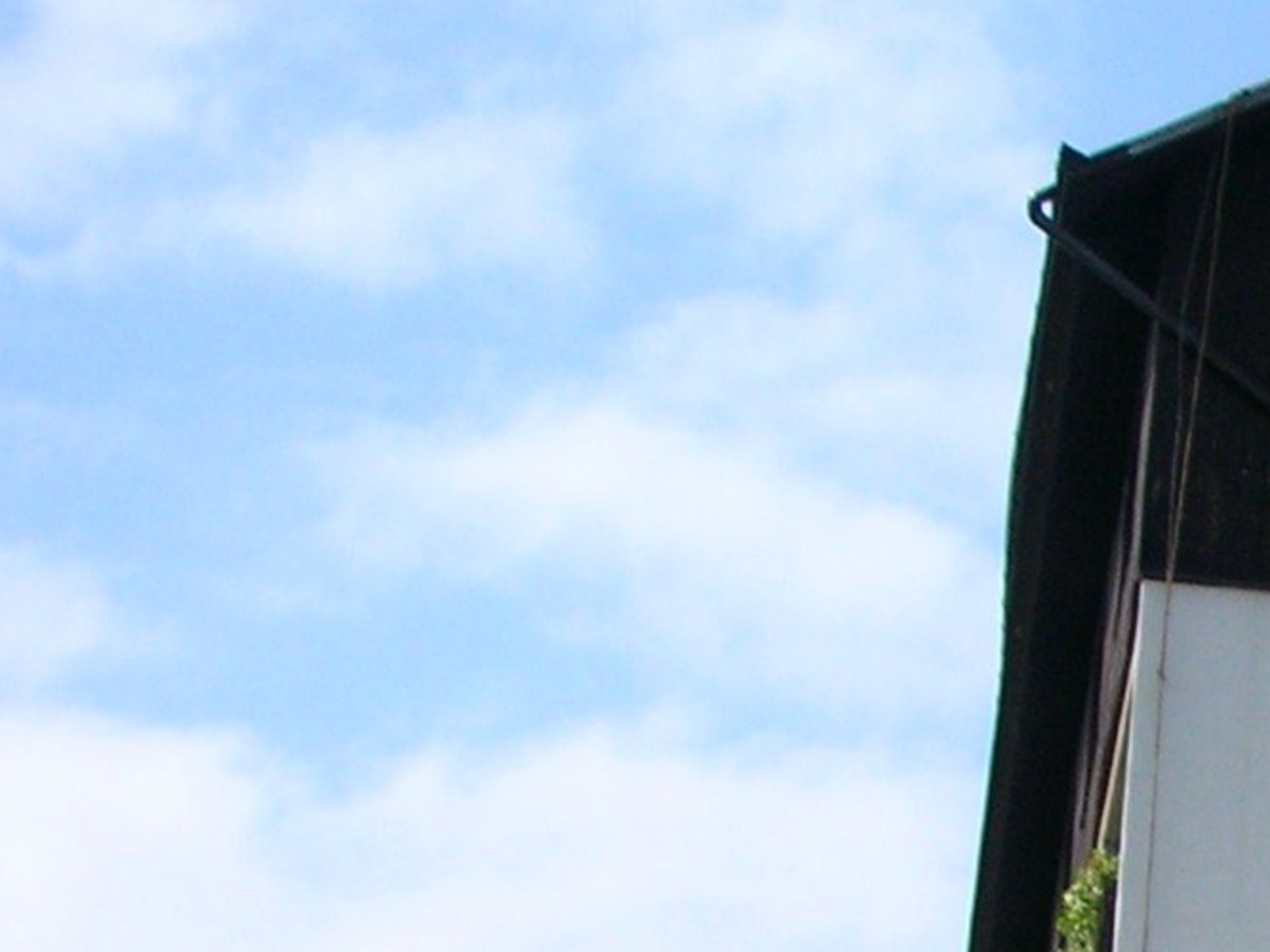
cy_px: 1418
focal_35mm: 136
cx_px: 2161
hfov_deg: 13.3
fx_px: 4989
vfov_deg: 10.5
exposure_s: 1/113
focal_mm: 5.8
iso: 50
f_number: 8.5
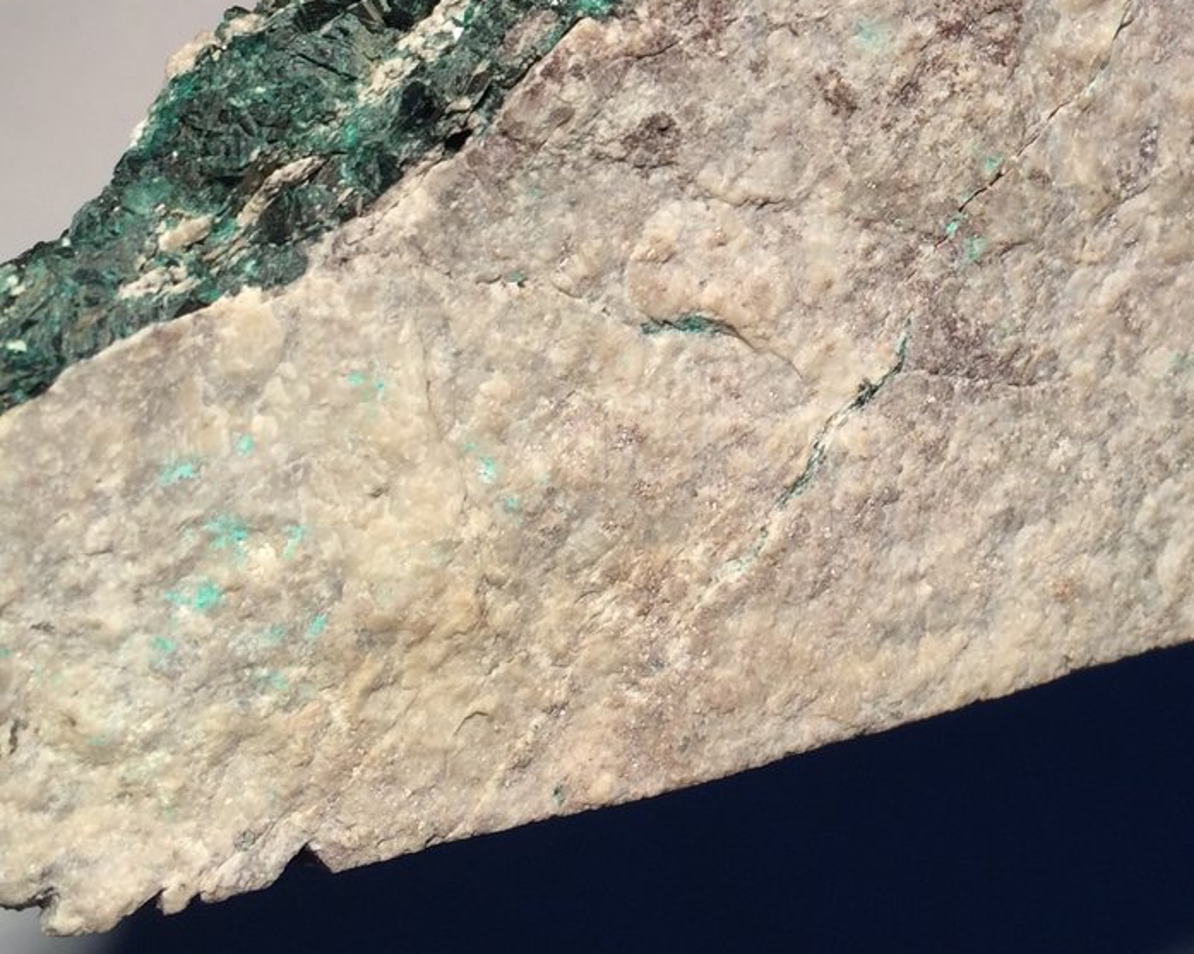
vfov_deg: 22.3
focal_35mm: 65
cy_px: -63
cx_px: 877
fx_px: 2296
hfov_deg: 28.8
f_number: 2.2
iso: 32
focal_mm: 4.15
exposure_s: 1/143
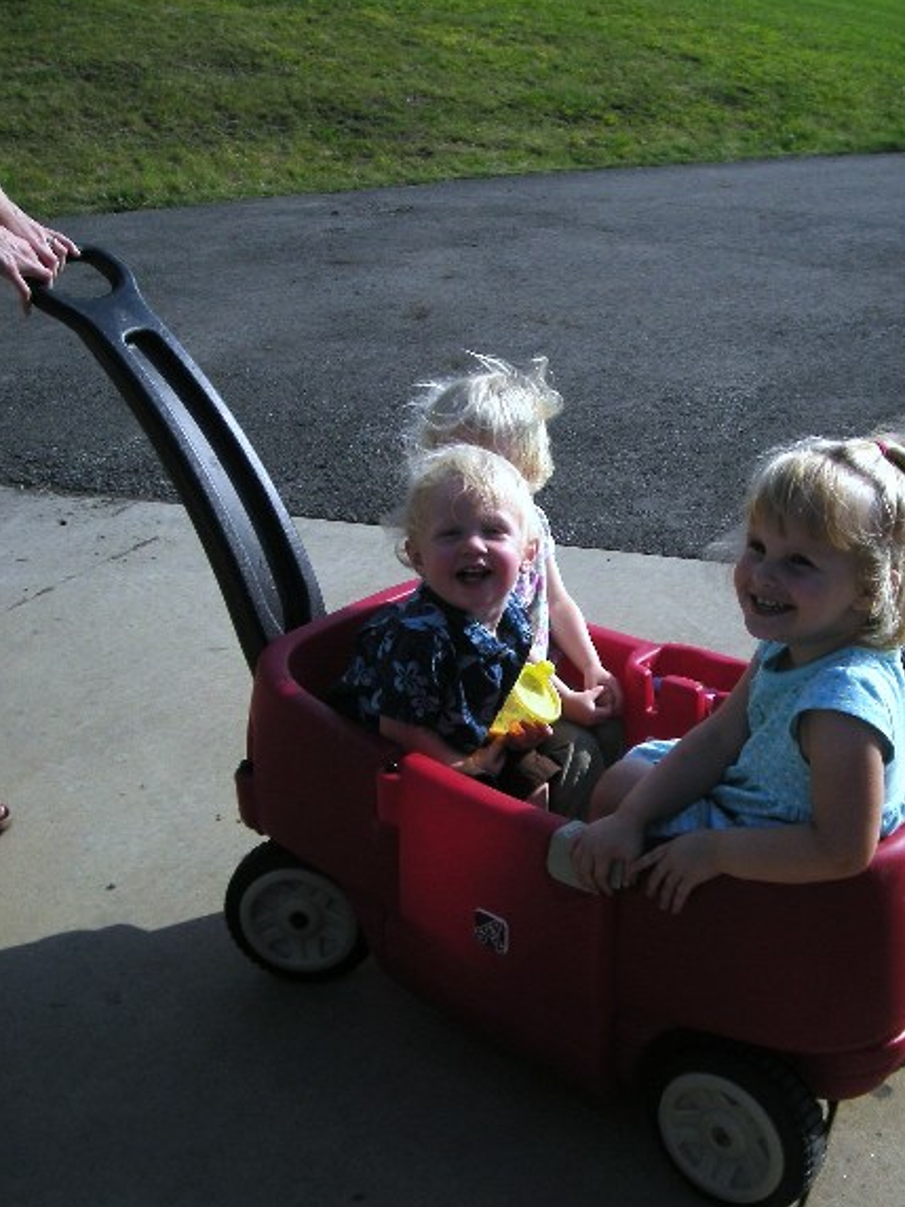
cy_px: 601
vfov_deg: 40.4
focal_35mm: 47
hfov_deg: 30.7
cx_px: 599
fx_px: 1638
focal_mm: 5.7
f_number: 5.7
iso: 50
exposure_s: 1/539
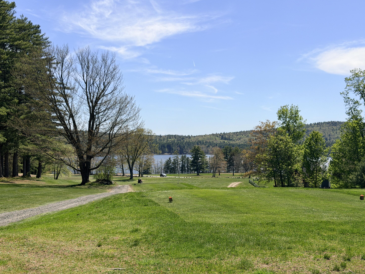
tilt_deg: +0.8
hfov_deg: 38.9
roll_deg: -0.3
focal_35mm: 49
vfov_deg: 29.7
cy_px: 137
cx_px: 179
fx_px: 517
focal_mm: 6.76
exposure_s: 1/7143
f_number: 1.78
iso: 64
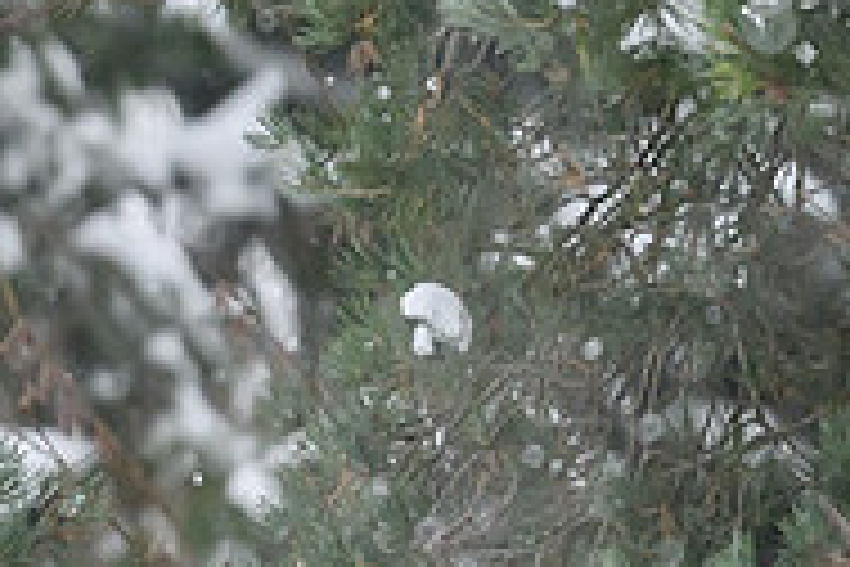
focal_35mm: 2966
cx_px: -558
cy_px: 145
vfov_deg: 0.5
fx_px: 70025
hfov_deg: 0.7
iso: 1600
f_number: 4
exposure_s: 1/500
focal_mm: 560
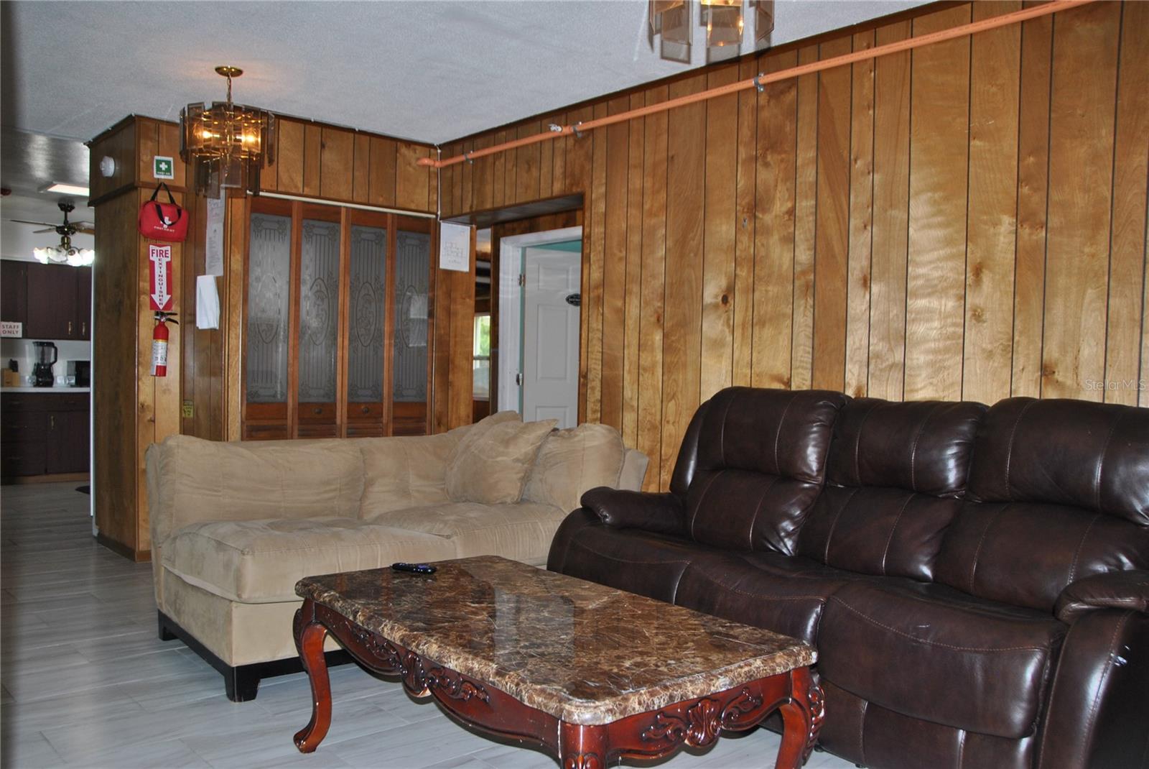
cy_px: 384
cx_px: 574
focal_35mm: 27
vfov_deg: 48.0
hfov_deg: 67.3
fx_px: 863
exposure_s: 1/60
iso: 200
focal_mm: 18
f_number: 3.5
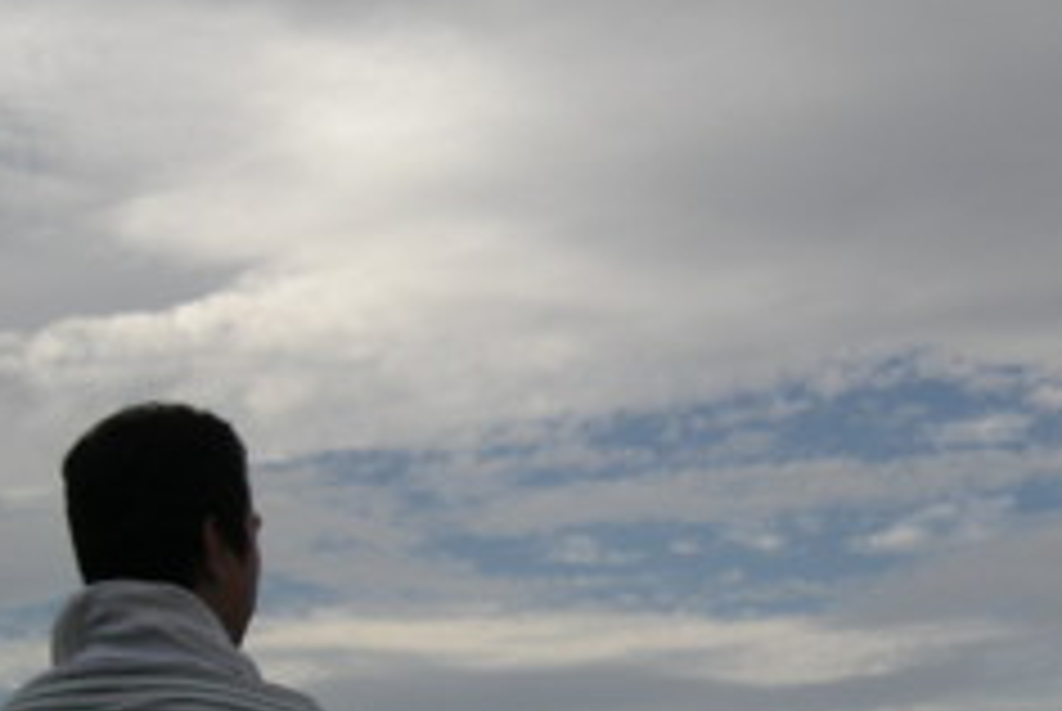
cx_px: 702
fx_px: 3160
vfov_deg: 12.8
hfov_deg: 19.0
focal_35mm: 107
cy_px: 454
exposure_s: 1/319
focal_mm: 8.8
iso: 64
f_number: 6.7
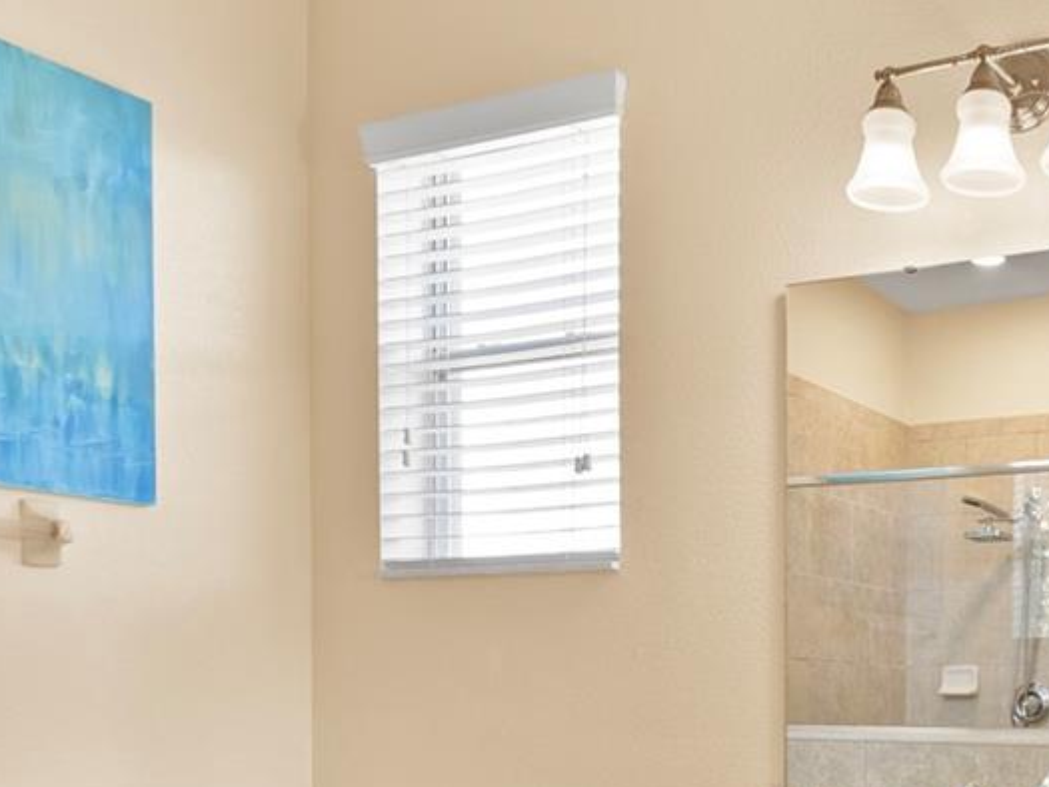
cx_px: 1013
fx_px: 1243
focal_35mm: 41
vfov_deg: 33.1
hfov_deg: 40.8
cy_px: 731
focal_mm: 14
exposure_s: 1/3
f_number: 7.1
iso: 250
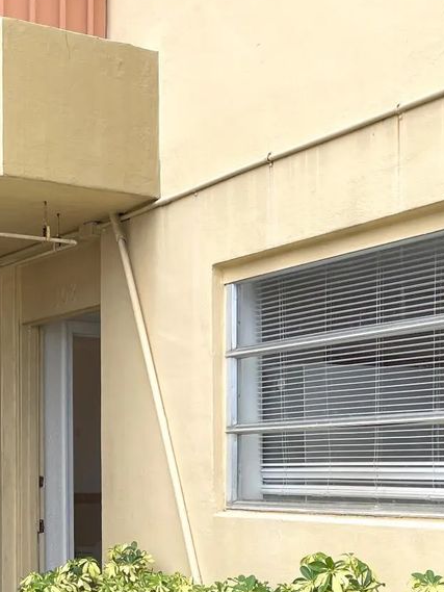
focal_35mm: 60
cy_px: 428
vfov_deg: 31.7
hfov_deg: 23.5
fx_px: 1026
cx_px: 17
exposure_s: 1/1323
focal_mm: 5.1
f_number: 1.6
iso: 32
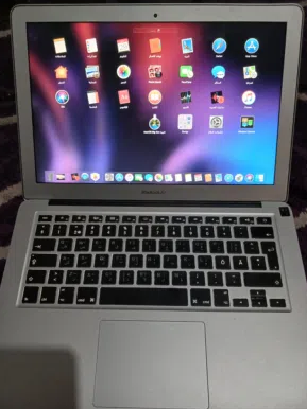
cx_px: 151
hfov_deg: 49.7
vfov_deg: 63.5
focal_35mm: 28
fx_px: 331
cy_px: 207
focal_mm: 3.98
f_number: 1.8
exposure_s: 1/33.3
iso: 250
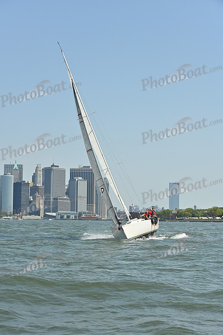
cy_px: 168
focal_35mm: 70
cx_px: 112
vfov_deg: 28.8
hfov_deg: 19.5
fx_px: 650
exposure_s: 1/1250
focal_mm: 70
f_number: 8
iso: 320
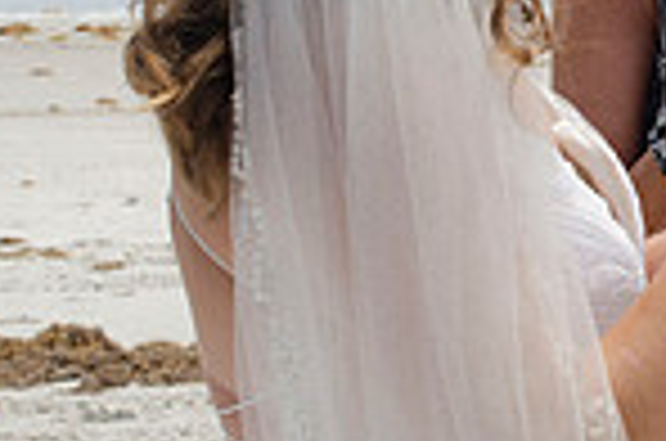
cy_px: -90
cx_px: 1058
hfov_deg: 7.8
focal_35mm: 258
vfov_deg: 5.3
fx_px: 4763
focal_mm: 44
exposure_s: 1/250
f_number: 11
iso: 100
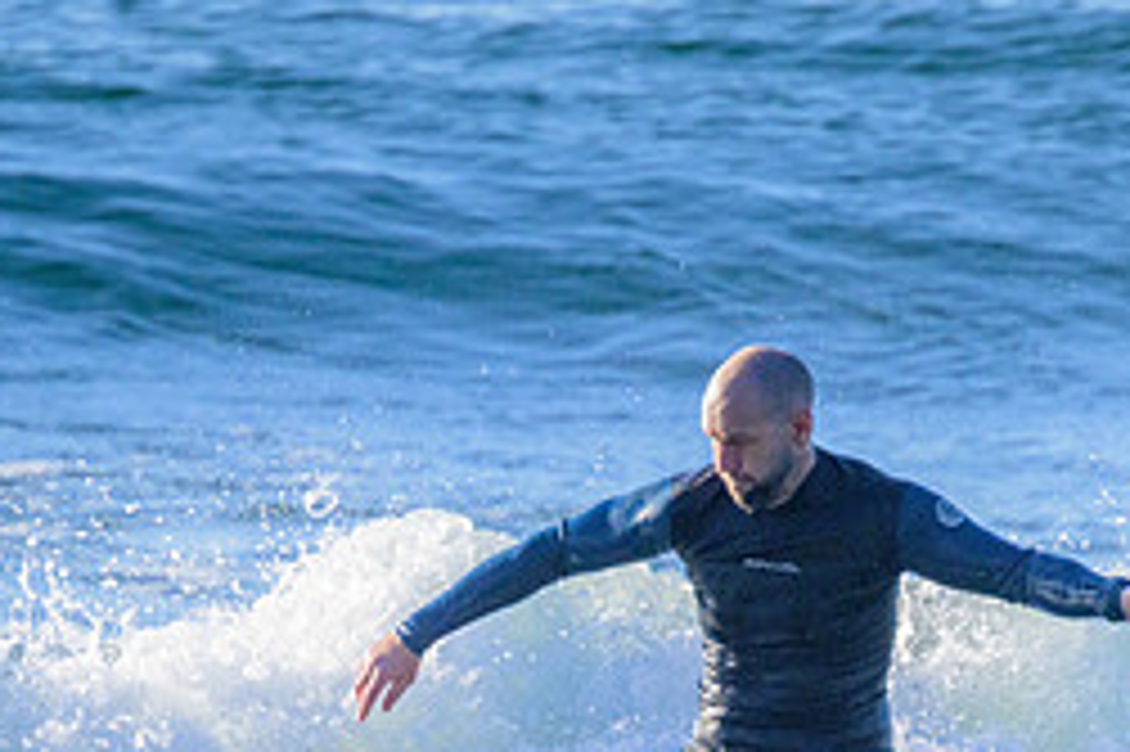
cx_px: 774
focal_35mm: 1851
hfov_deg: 1.1
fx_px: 58061
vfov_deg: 0.7
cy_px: 862
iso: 1250
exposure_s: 1/2000
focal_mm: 800
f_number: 11
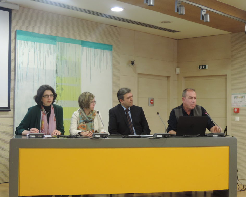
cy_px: 98
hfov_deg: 32.5
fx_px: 422
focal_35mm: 58
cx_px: 129
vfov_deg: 26.2
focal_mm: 9.8
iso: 400
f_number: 3.7
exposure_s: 1/20
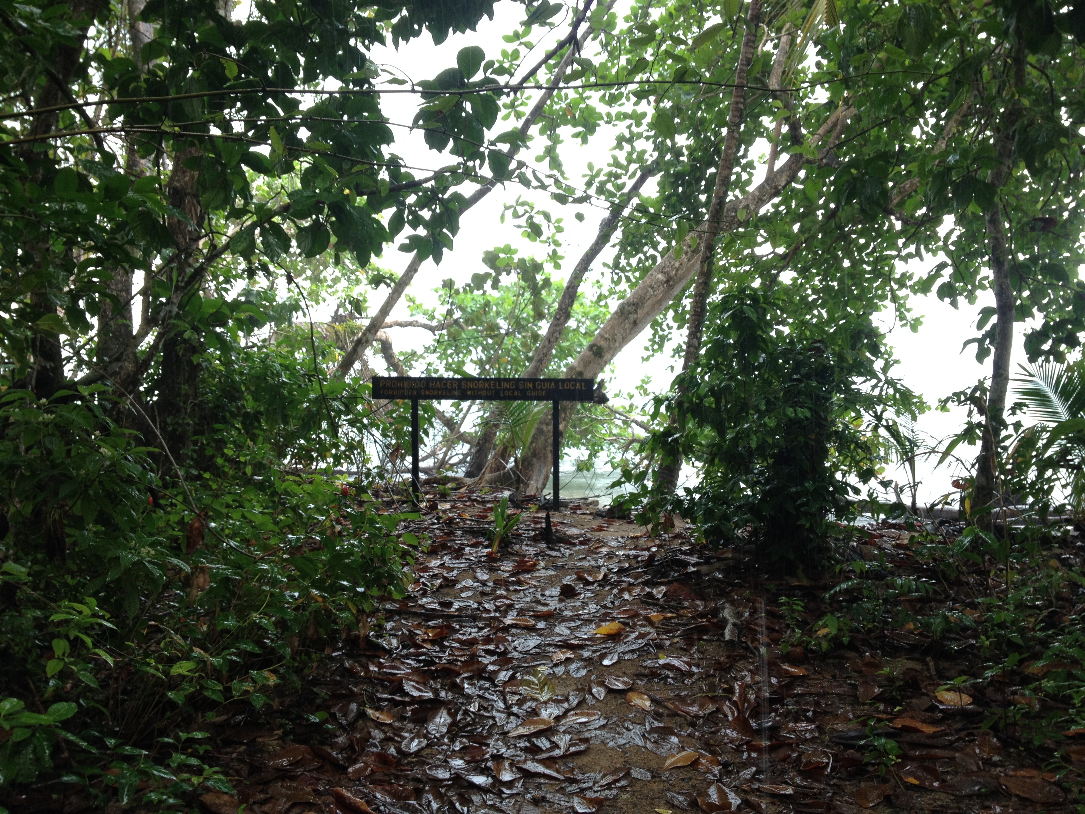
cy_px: 407
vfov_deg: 40.7
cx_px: 542
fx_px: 1097
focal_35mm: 35
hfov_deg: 52.6
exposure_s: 1/120
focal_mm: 4.28
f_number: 2.4
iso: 50
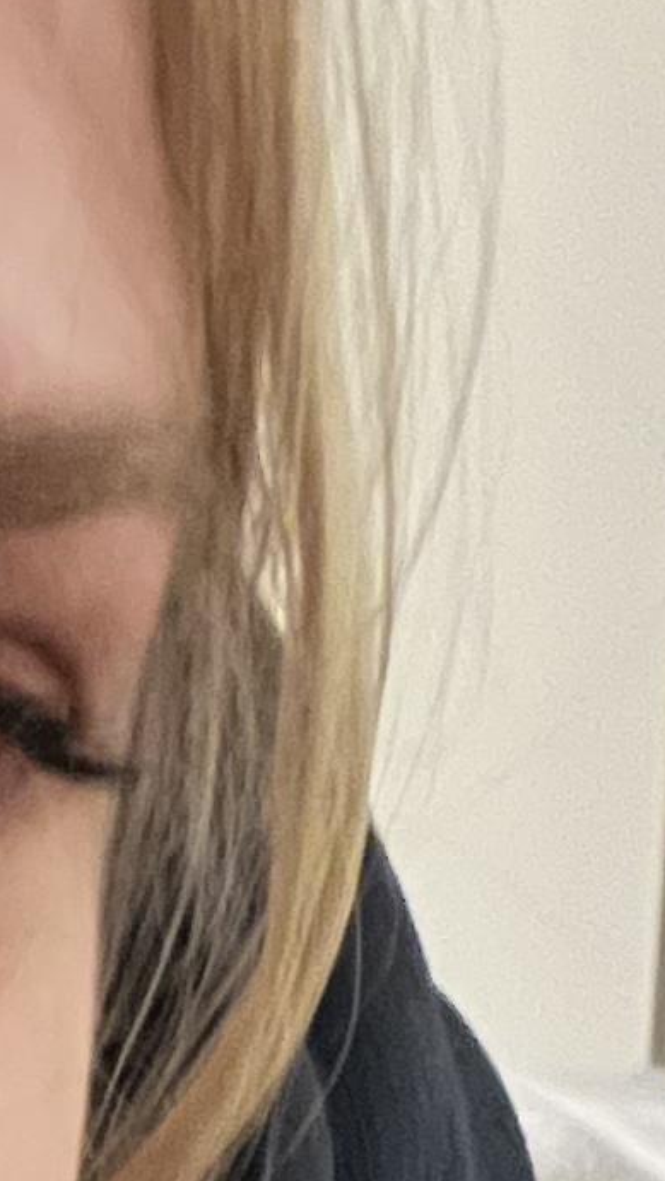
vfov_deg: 13.9
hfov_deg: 8.0
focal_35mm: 146
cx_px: -569
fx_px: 4574
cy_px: 1745
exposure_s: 1/8
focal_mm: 2.71
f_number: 2.2
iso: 1000
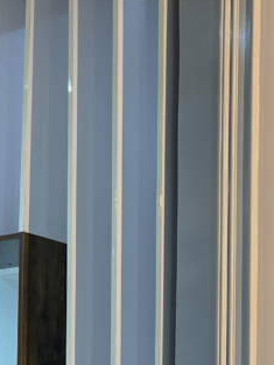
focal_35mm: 85
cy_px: 374
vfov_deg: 22.1
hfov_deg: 17.2
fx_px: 896
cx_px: 226
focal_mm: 5.1
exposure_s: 1/100
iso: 100
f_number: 1.6
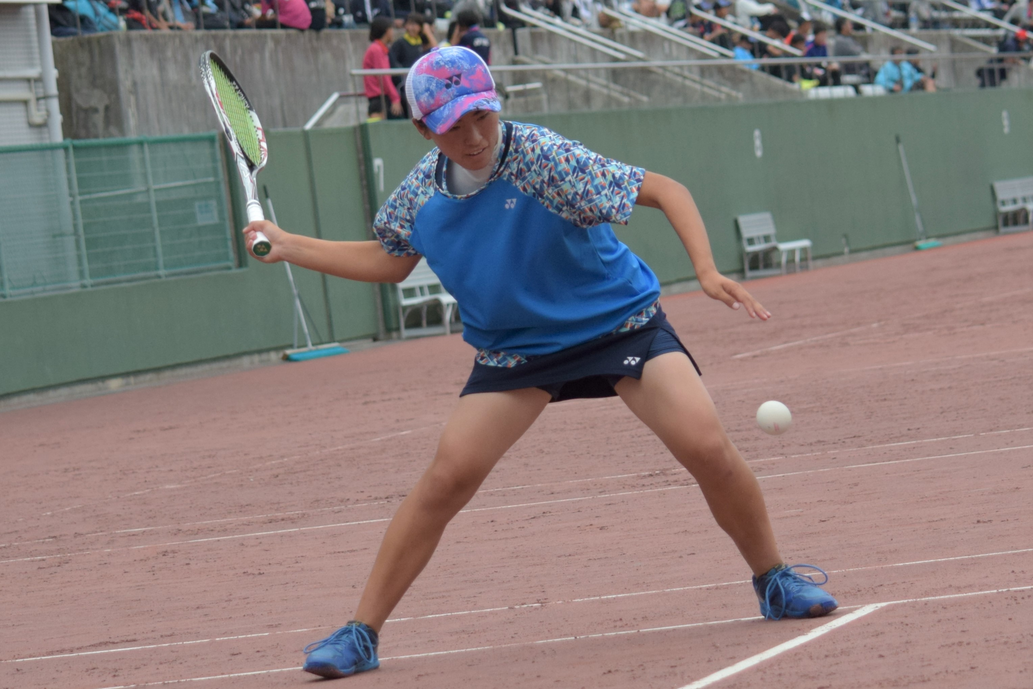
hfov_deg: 18.9
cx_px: 516
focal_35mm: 108
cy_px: 344
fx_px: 3099
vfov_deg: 12.7
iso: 640
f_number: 4.5
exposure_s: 1/1600
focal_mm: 72
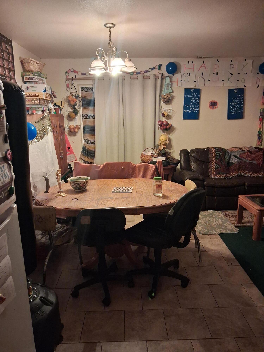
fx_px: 275
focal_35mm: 27
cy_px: 176
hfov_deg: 51.4
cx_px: 132
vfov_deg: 65.3
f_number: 1.8
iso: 400
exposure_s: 1/33
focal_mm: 4
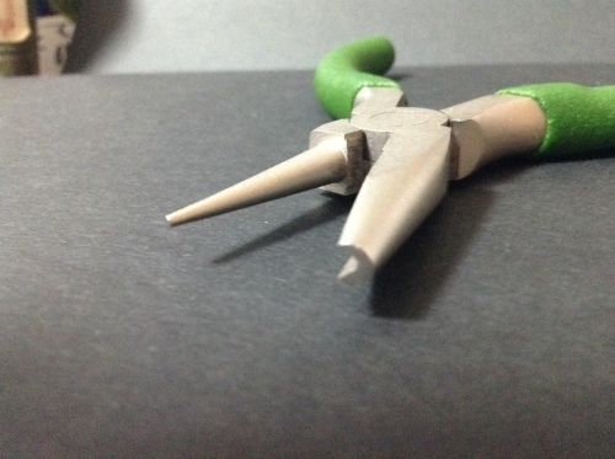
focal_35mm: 33
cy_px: 230
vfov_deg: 42.8
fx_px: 585
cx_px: 308
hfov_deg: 55.4
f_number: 2.4
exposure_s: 1/15
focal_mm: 3.3
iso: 640
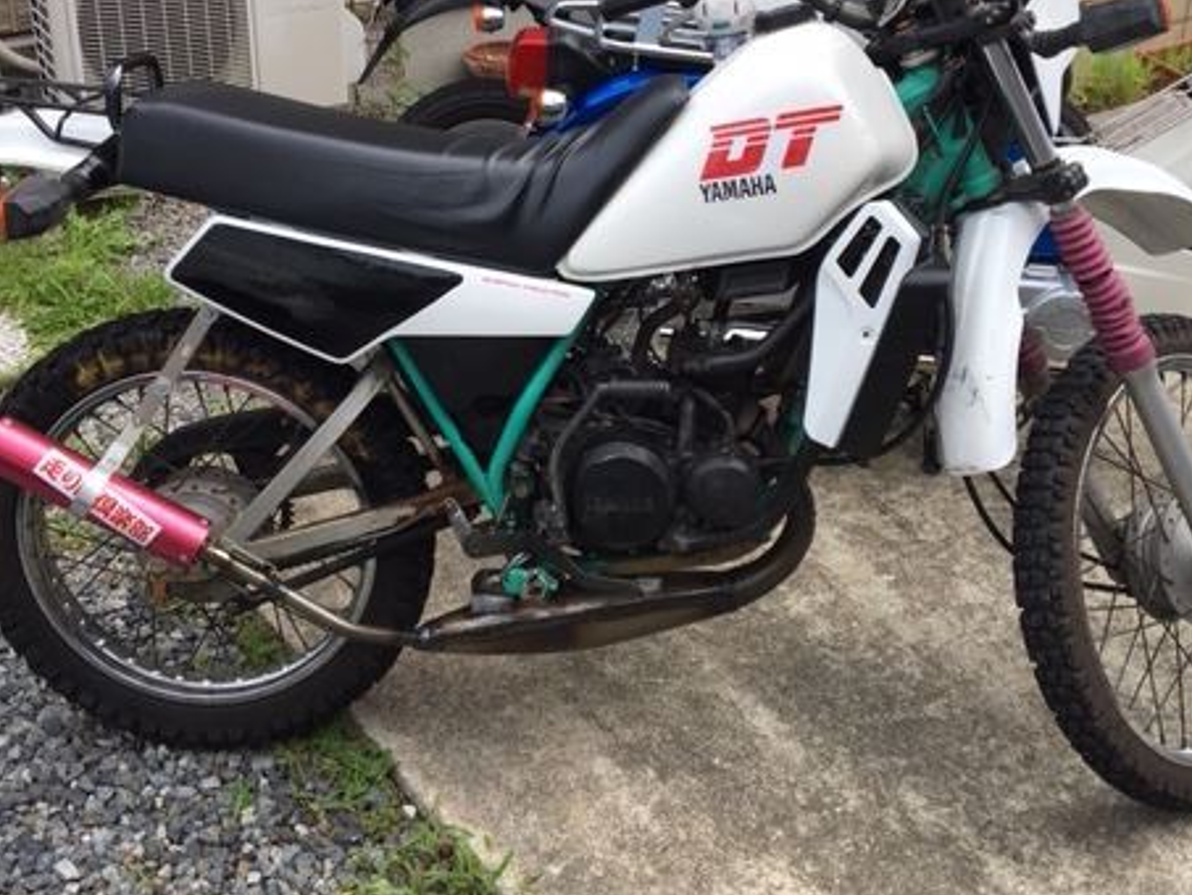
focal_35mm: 41
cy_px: 287
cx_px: 587
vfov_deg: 34.8
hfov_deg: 45.8
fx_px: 1412
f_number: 2.2
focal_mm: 4.15
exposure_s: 1/1026
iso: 25
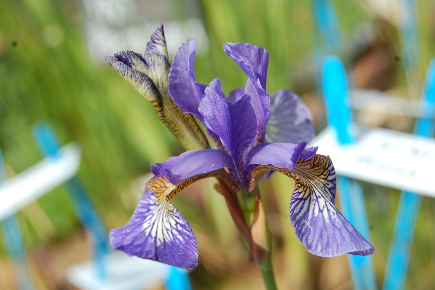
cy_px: 145
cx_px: 218
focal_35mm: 75
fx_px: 905
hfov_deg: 27.0
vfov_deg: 18.1
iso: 200
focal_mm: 50
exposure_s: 1/320
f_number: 9
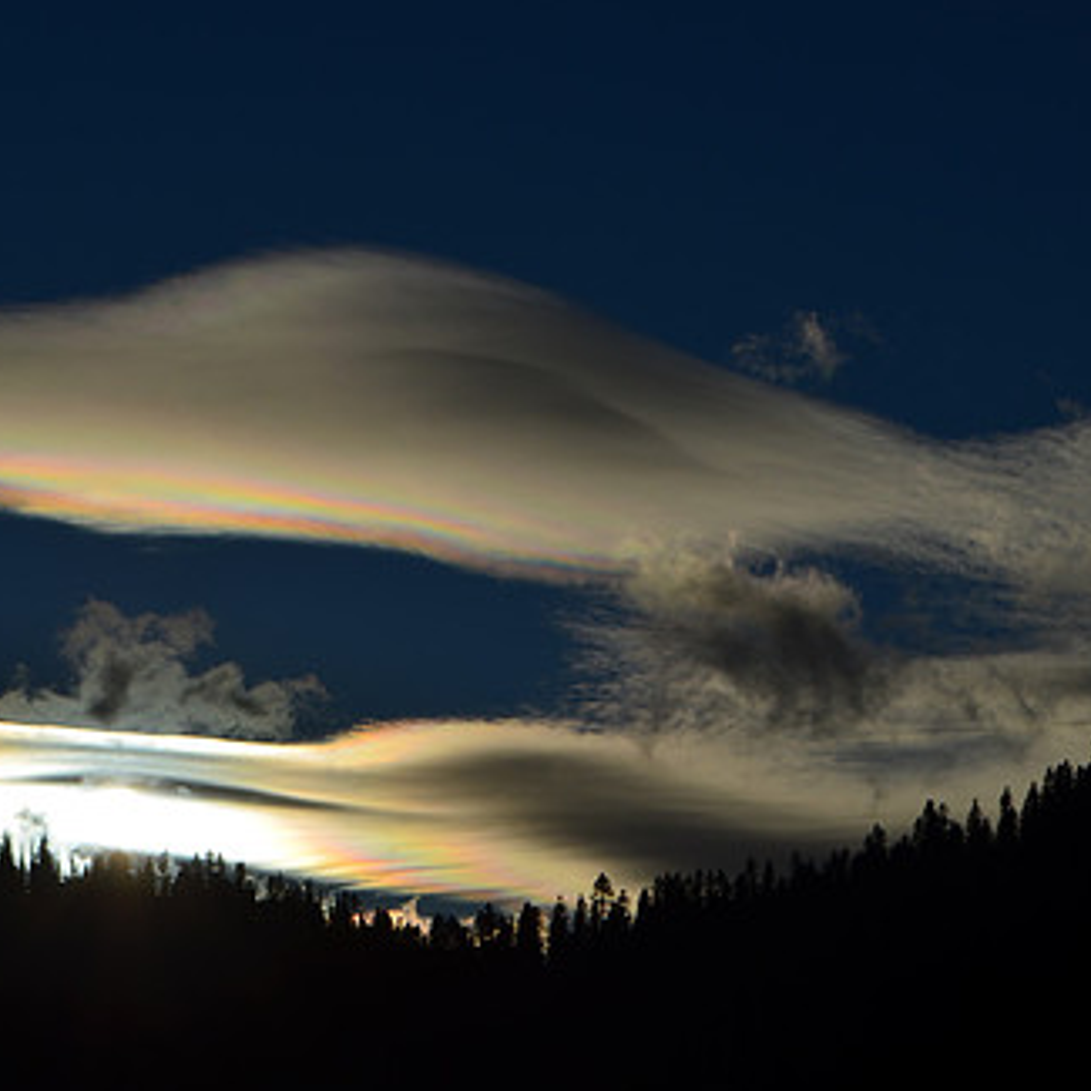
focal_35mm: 125
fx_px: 4449
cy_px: 628
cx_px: 547
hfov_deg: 14.0
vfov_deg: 14.0
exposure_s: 1/640
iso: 100
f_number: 14
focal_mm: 55
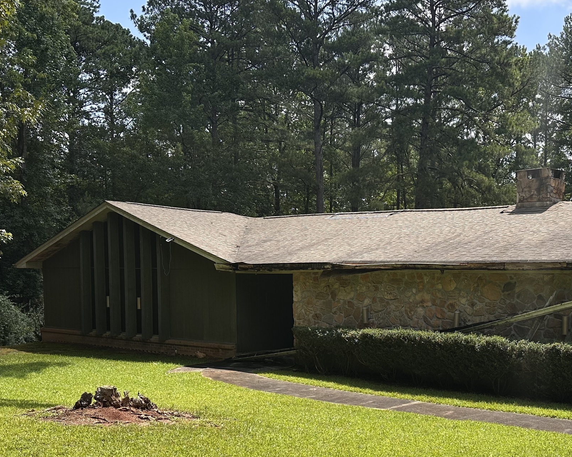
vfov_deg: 32.9
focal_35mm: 45
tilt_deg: -4.5
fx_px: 762
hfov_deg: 40.4
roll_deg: +0.0
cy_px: 330
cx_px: 405
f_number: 1.78
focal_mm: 6.86
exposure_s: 1/2155
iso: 80
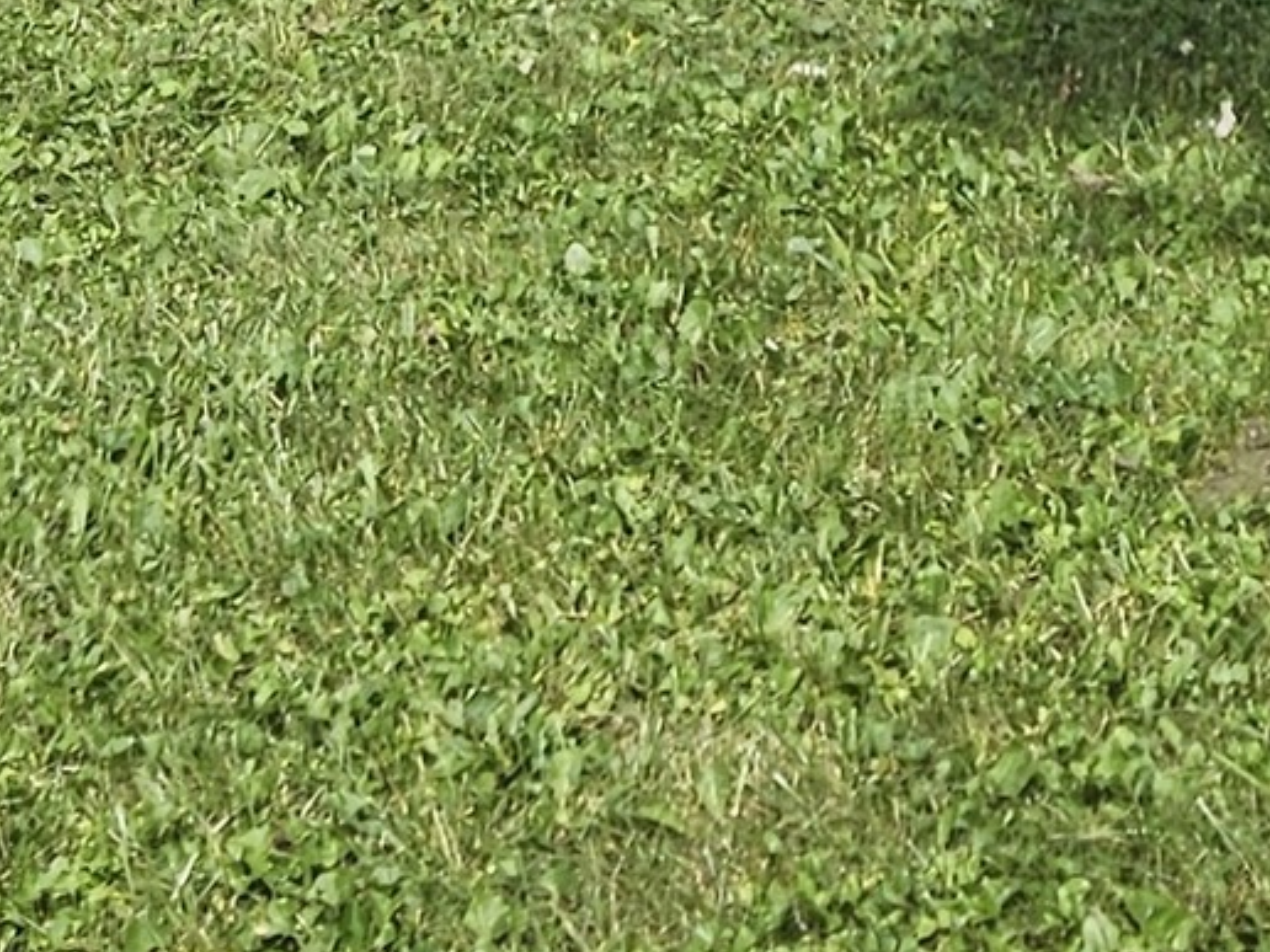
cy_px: -1306
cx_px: 1132
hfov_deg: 14.3
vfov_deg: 9.6
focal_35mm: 137
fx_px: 5026
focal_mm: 5.4
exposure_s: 1/2066
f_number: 1.8
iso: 25
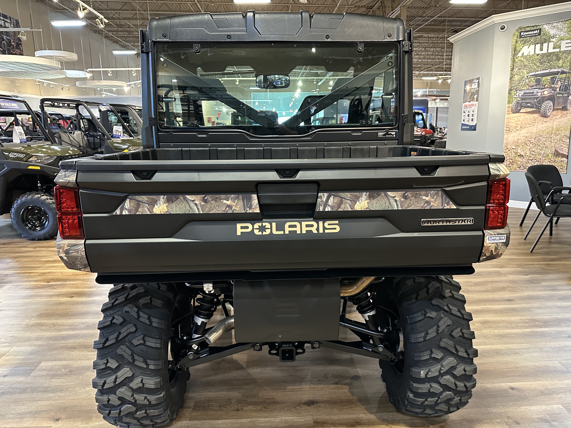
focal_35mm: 24
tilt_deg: -10.8
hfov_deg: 71.6
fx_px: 396
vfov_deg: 56.8
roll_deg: -0.1
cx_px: 286
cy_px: 214
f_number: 1.78
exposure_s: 1/40
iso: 640
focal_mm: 6.86
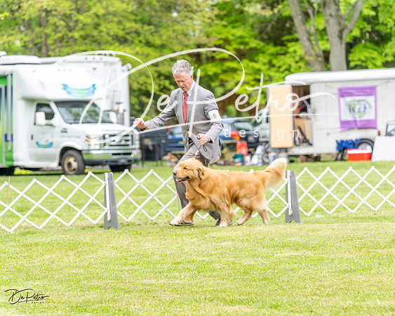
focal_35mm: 152
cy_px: 158
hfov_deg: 12.7
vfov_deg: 10.2
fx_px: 1777
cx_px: 198
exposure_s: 1/640
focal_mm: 135
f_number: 4.5
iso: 400
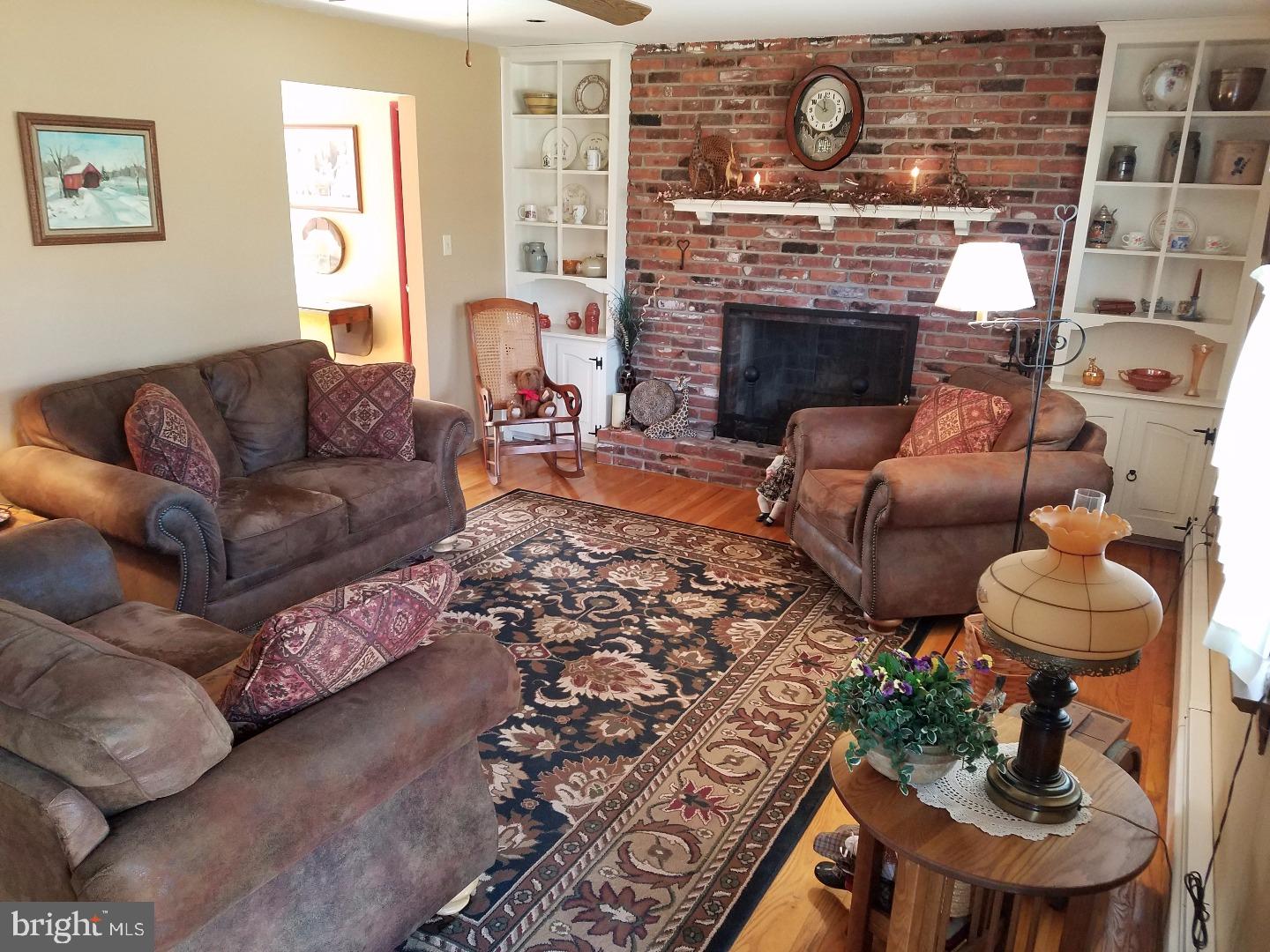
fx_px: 954
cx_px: 635
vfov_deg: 53.1
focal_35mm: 26
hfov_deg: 67.3
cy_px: 476
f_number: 1.7
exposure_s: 1/24
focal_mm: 4.2
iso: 200
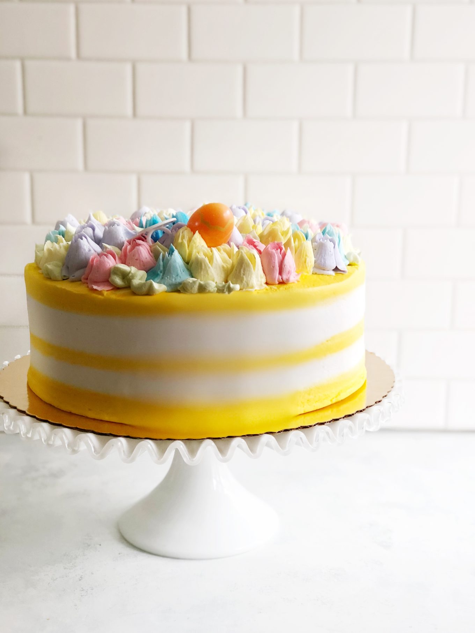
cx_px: 238
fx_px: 1043
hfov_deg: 25.7
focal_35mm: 57
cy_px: 316
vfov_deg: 33.8
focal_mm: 6.6
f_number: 2.8
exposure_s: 1/60
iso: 80
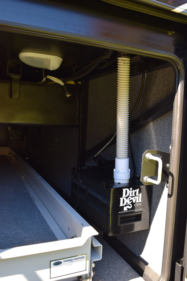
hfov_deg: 41.7
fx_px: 245
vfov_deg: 59.5
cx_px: 94
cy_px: 140
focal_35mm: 32
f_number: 6.3
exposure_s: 1/125
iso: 400
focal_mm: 21
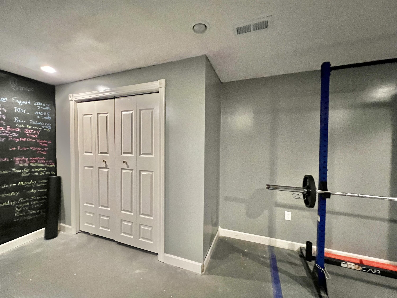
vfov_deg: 89.9
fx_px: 149
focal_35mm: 13
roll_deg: +0.0
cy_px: 149
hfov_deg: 106.2
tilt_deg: -1.4
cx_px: 198
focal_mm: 1.57
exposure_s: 1/60
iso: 800
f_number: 1.8
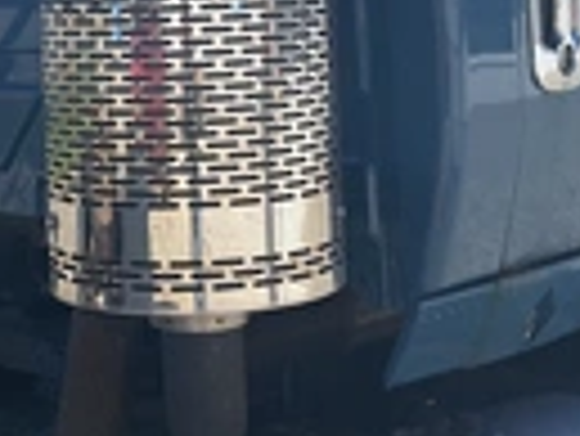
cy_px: -139
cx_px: 175
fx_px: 1509
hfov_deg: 21.6
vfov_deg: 15.6
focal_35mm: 90
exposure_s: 1/1144
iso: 25
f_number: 1.8
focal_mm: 3
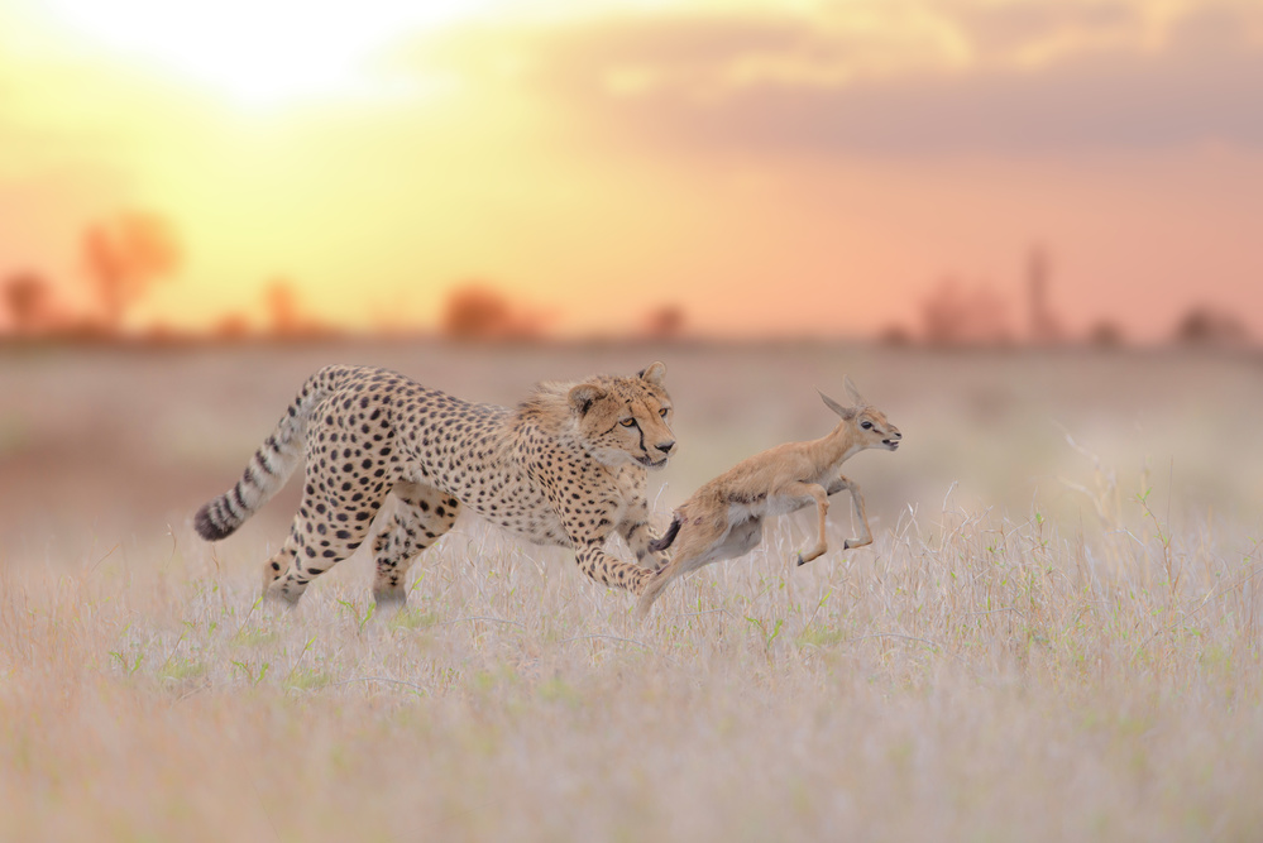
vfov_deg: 2.3
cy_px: 422
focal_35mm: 600
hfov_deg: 3.4
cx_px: 632
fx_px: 21058
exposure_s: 1/640
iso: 400
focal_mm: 600
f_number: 5
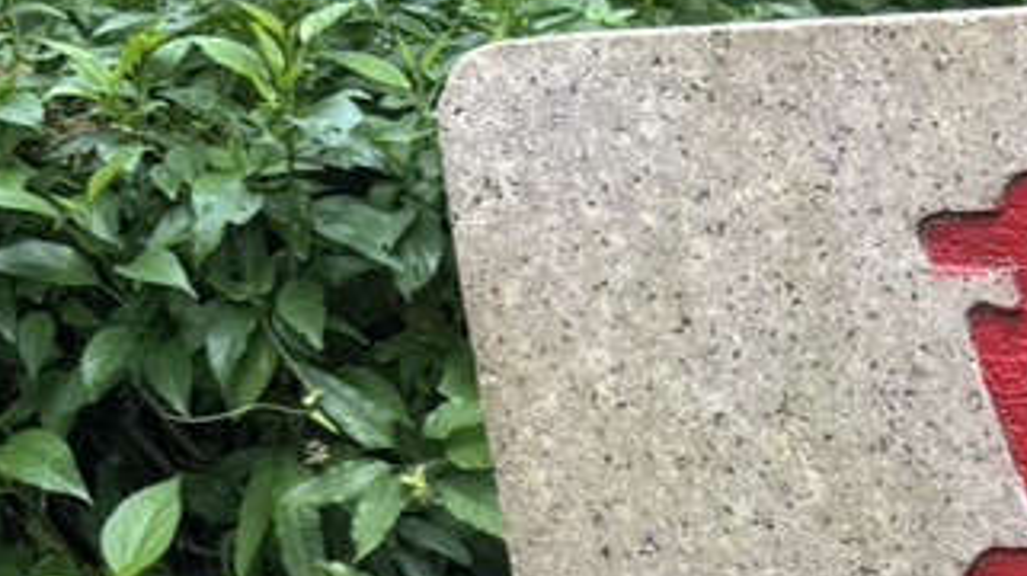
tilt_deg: -17.6
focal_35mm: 163
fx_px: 4435
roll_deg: +2.2
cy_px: 1408
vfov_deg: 7.0
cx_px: 2083
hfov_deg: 11.8
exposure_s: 1/477
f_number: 1.78
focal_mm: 6.76
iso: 80
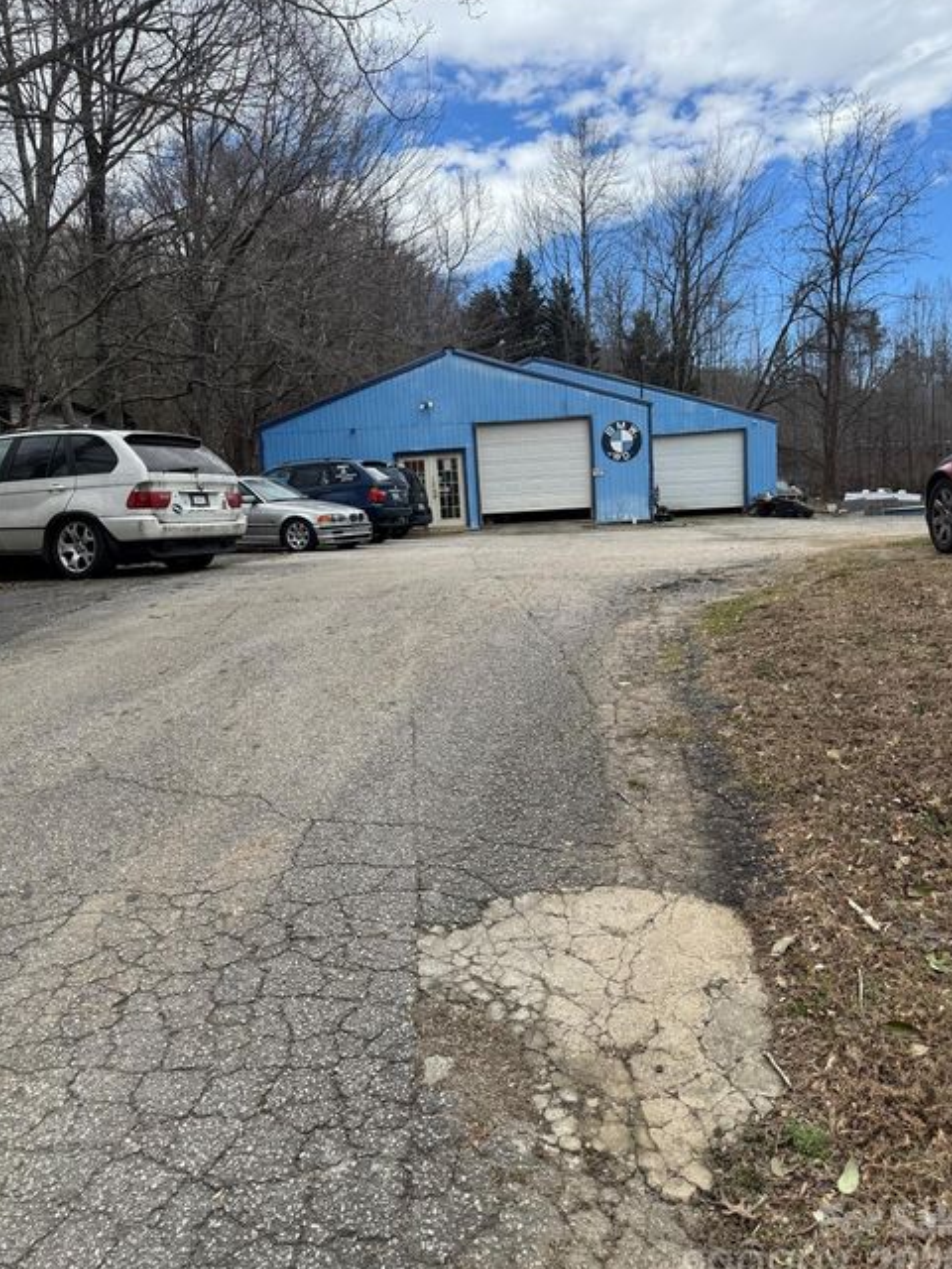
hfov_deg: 54.9
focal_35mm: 25
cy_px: 637
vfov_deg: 69.4
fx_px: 917
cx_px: 478
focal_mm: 6.76
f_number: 1.78
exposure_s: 1/1560
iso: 80
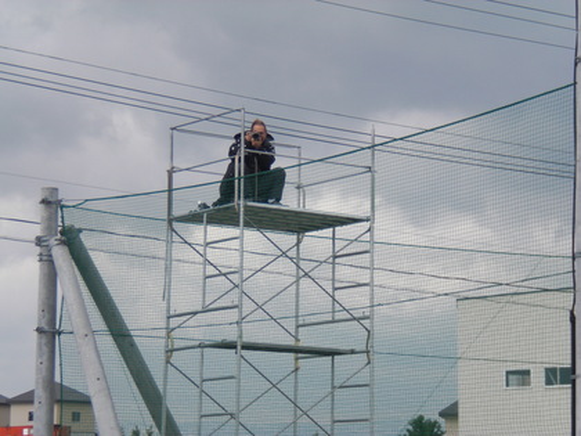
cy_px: 218
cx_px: 290
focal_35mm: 114
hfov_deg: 17.3
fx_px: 1913
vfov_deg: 13.0
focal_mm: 18.9
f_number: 5.9
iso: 64
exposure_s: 1/160
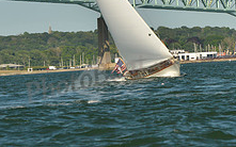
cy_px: 6
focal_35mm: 334
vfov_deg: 3.9
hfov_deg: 6.3
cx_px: 232
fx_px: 2148
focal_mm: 125
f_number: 7.1
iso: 400
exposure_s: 1/1250
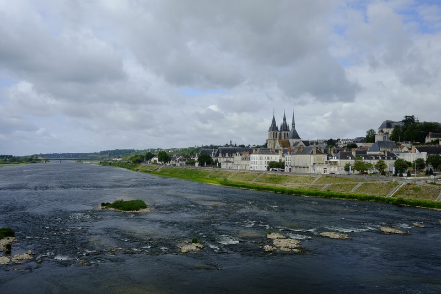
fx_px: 429
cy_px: 147
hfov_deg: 54.4
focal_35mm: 35
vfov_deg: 37.8
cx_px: 220
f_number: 11
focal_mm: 23
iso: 400
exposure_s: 1/110
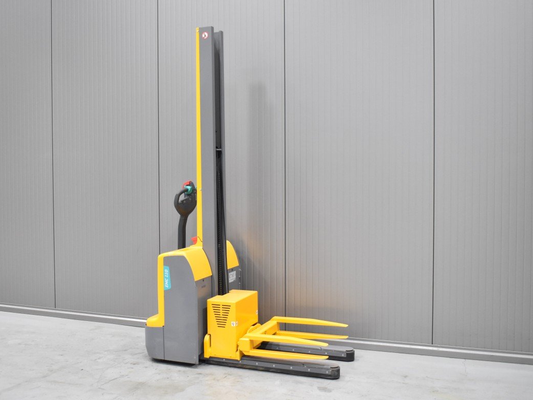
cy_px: 203
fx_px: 616
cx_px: 233
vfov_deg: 36.0
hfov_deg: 46.7
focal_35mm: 40
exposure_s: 1/50
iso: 1600
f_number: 4.5
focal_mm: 24
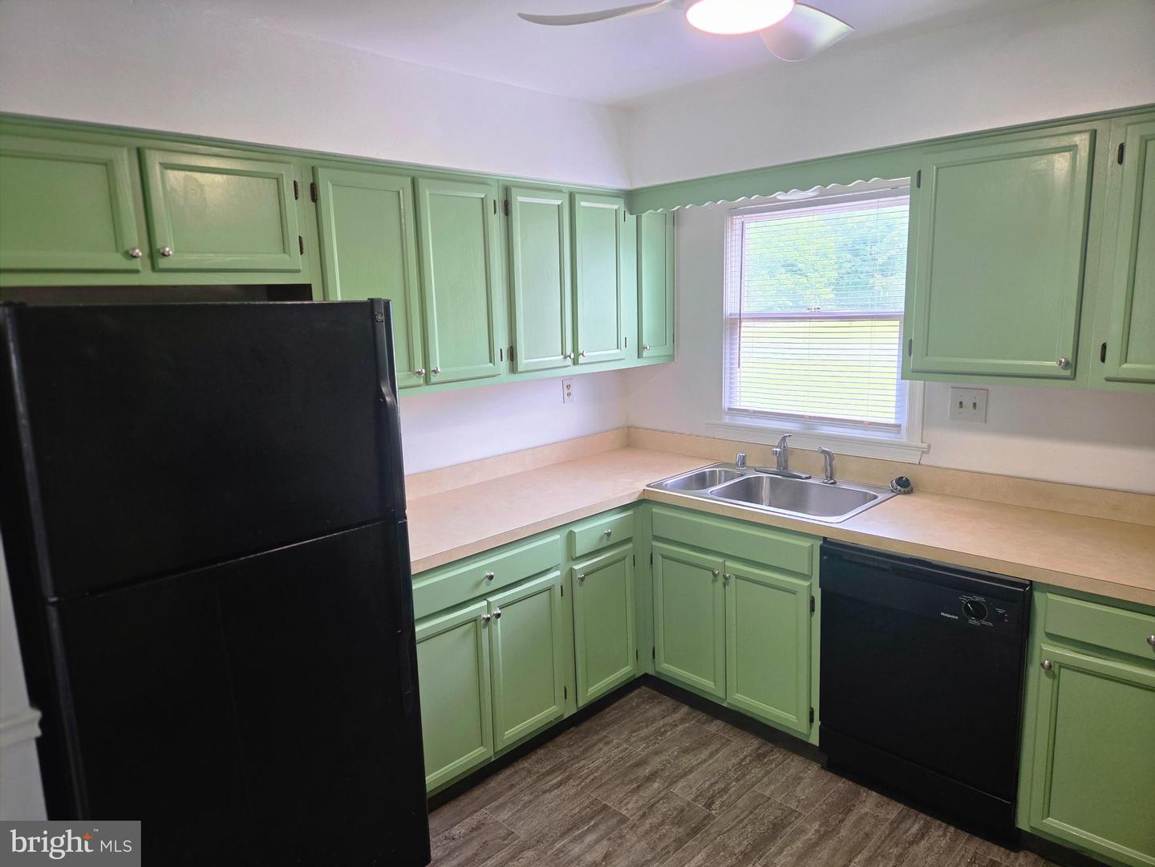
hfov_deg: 73.9
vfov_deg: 58.9
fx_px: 767
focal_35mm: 23
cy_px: 434
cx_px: 578
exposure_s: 1/180
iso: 125
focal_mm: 5.4
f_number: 1.8
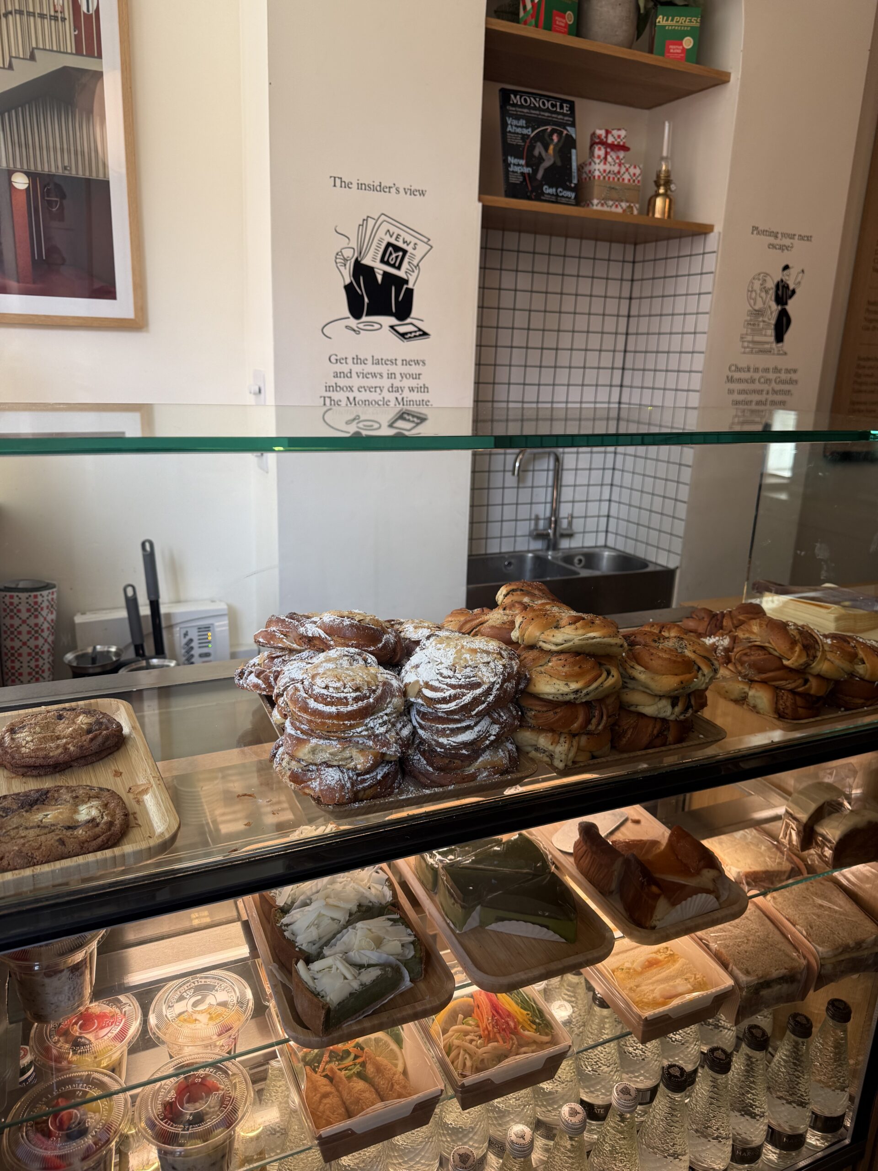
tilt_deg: -14.1
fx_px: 812
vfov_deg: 71.6
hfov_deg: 56.8
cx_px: 439
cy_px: 586
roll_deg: -1.1
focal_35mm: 24
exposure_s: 1/121
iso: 80
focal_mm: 6.76
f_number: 1.78
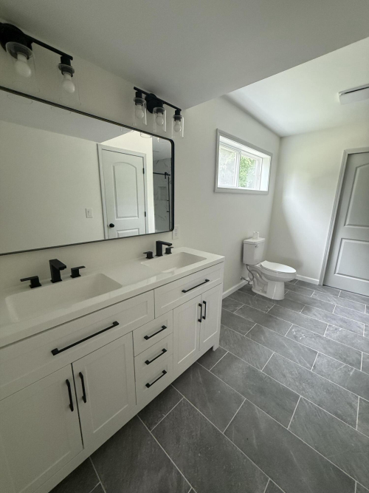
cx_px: 184
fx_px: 199
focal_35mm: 14
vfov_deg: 102.1
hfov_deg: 85.7
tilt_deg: -12.1
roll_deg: -1.3
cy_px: 246
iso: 640
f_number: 2.2
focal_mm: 2.22
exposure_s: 1/120
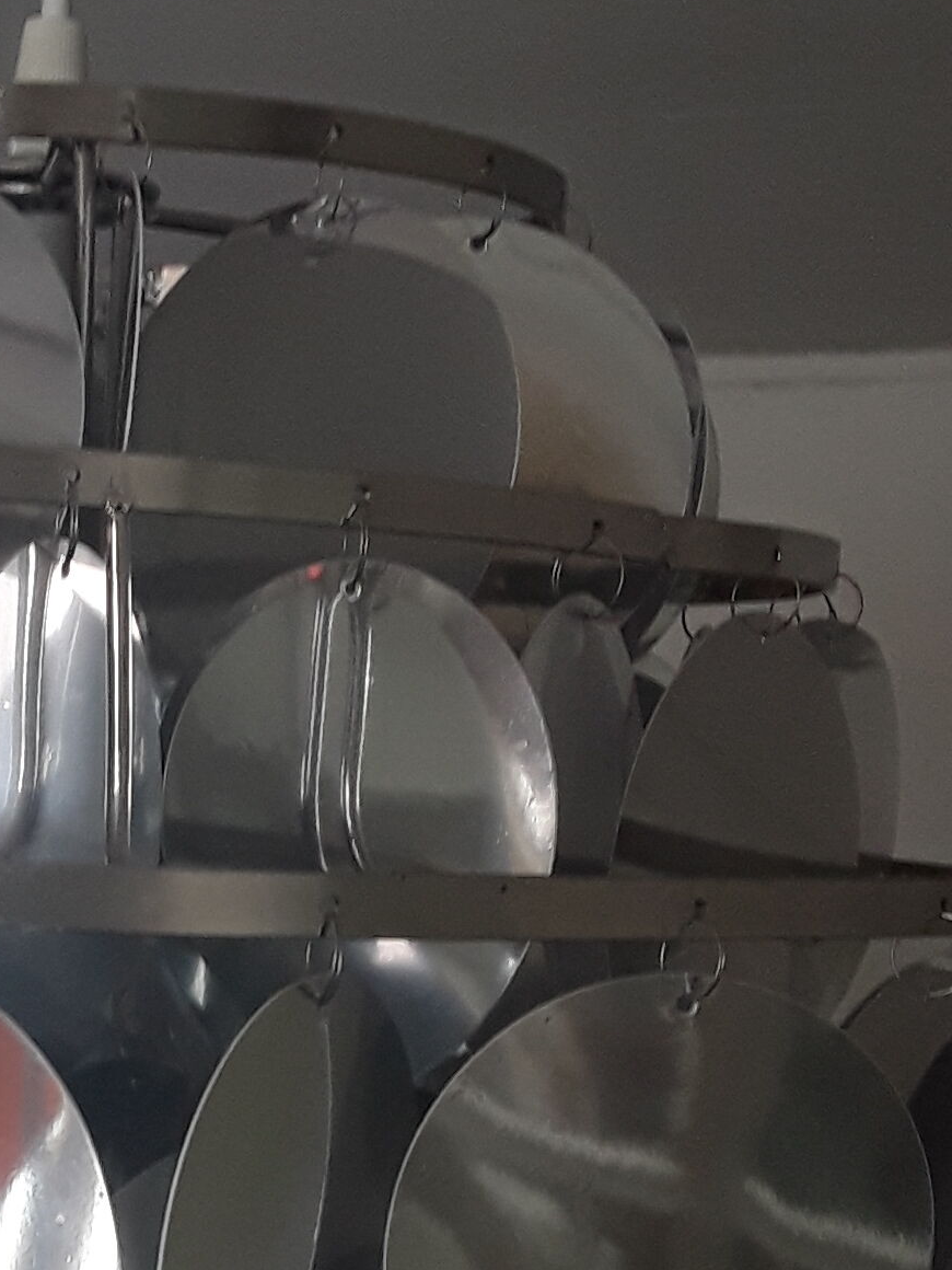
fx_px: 2787
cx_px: 50
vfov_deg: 24.4
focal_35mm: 76
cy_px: 1306
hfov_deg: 19.0
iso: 64
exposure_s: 1/33
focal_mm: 2.91
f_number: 1.9
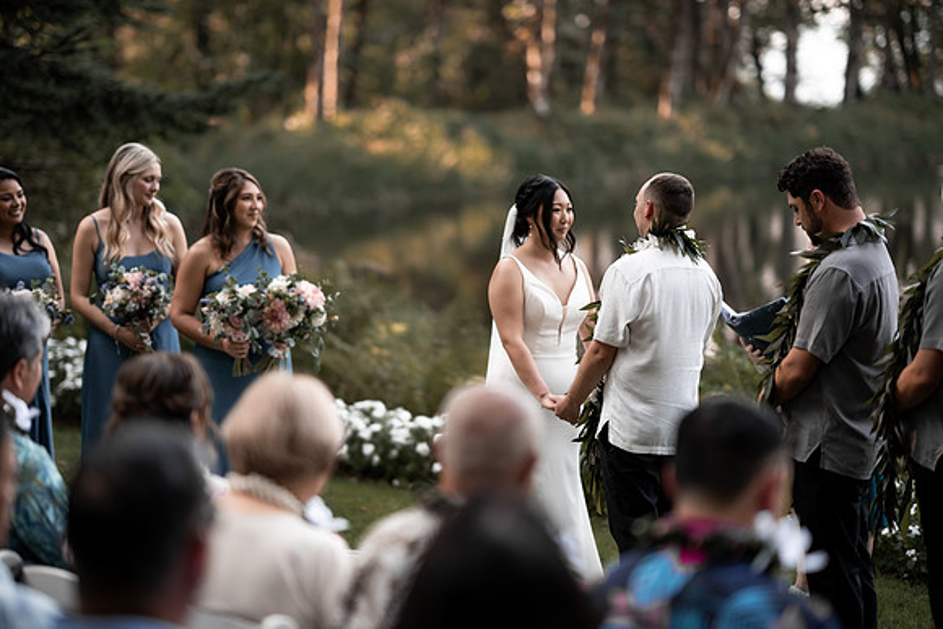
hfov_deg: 23.9
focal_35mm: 85
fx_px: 2227
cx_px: 472
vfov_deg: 16.1
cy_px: 314
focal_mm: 85
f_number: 1.4
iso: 100
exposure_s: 1/800
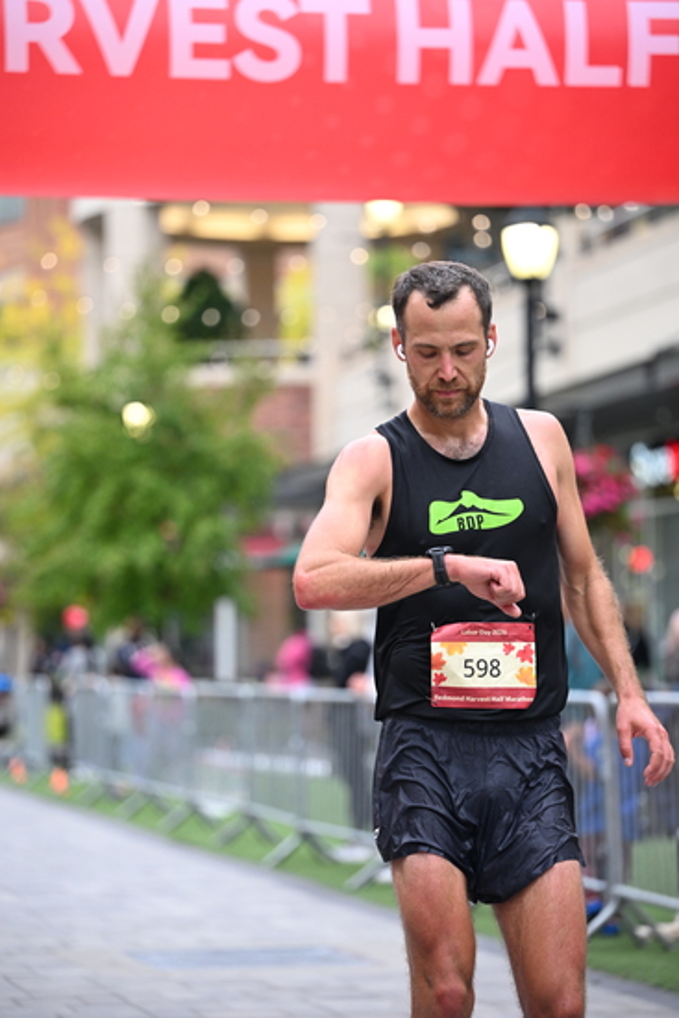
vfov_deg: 17.8
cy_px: 509
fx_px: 3251
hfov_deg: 11.9
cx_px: 340
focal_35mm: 115
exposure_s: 1/800
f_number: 2.8
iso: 1600
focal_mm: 115
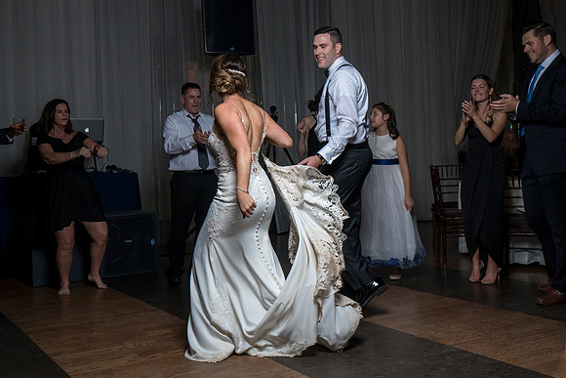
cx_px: 290
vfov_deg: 29.5
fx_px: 715
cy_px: 158
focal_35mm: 45
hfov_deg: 43.2
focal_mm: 35
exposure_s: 1/200
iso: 2000
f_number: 5.6
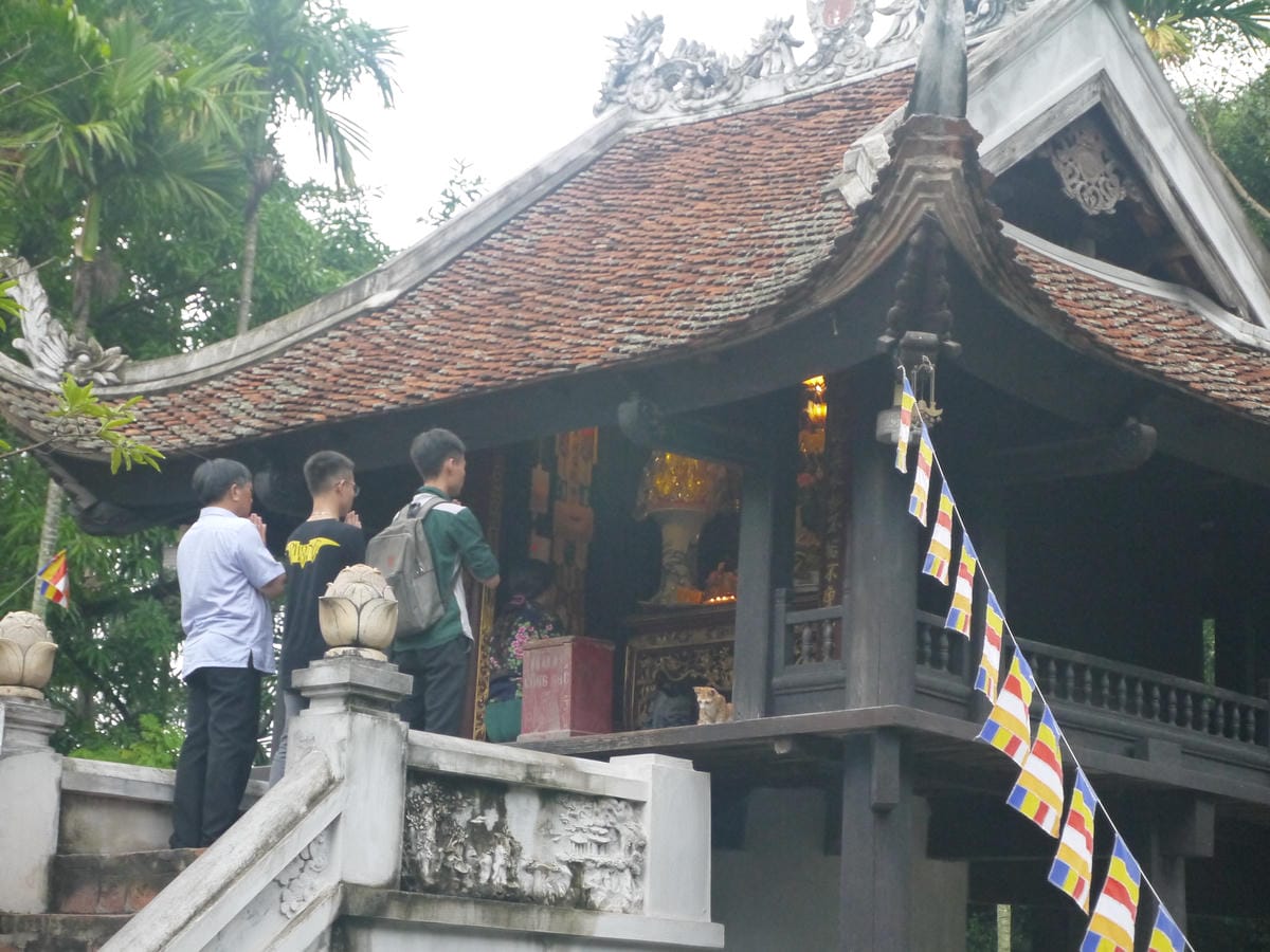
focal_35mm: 84
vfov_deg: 17.6
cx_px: 635
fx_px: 3082
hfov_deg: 23.3
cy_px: 476
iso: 1000
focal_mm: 42
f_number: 5.6
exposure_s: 1/80
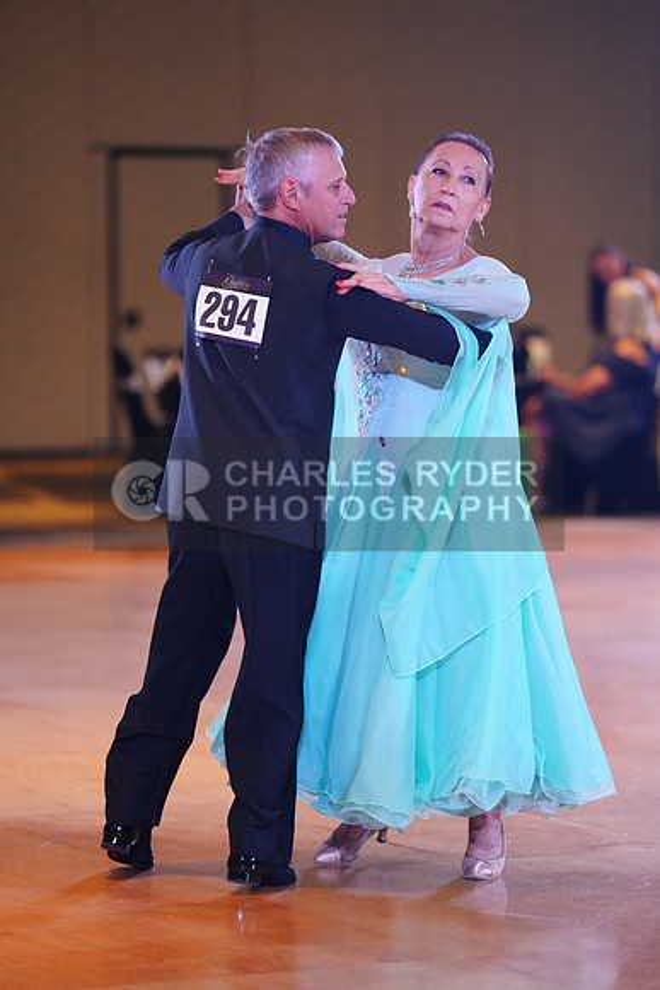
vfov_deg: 12.5
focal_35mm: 164
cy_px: 495
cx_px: 330
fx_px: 4507
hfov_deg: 8.4
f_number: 2.8
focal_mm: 164
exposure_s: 1/400
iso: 5000
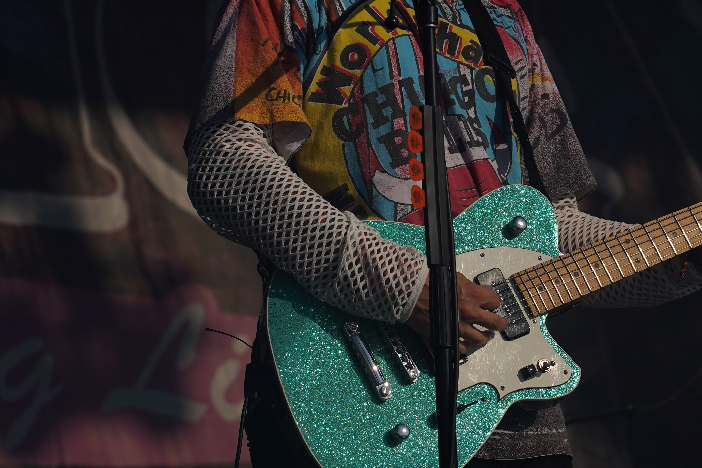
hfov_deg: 9.0
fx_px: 4446
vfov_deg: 6.0
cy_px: 63
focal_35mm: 228
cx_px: 526
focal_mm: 105
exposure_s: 1/1600
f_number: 8
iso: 100
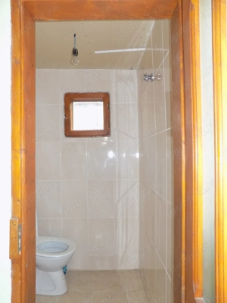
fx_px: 201
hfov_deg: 58.9
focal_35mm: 23
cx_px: 114
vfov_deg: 73.9
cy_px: 152
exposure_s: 1/30
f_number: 3.1
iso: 200
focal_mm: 4
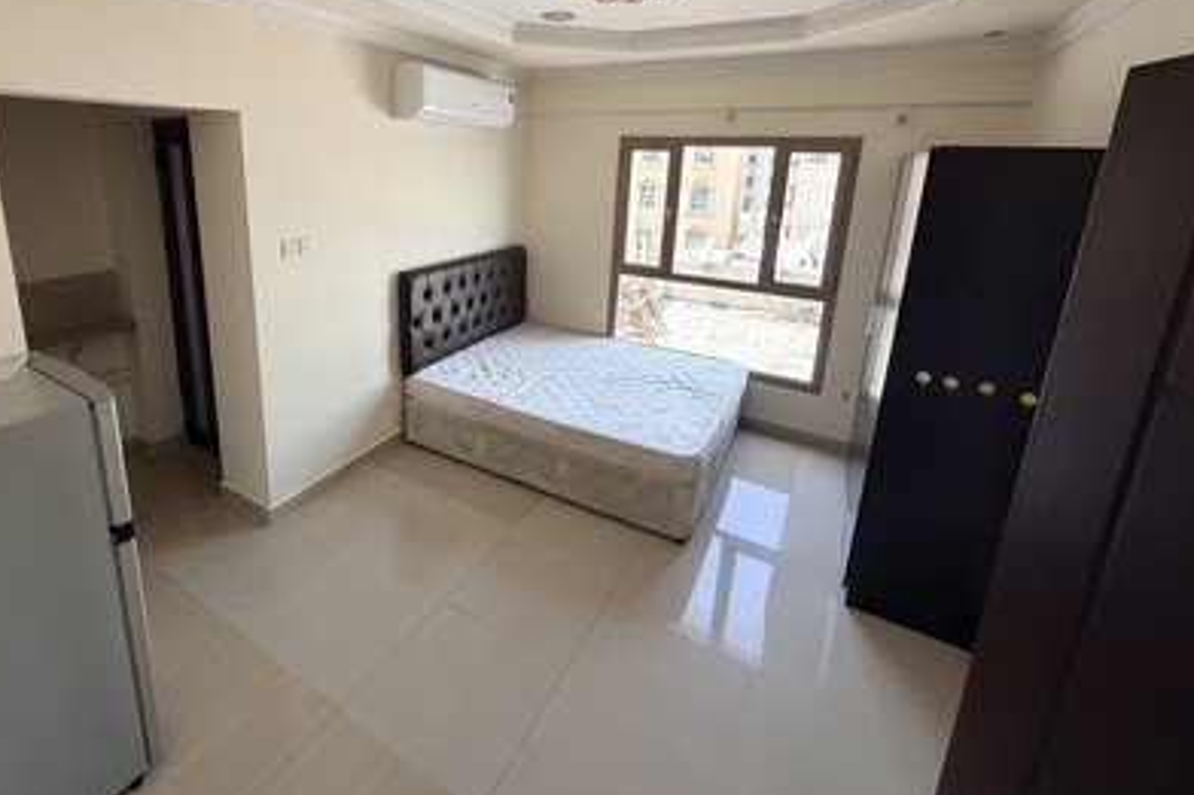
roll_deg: -1.4
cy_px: 285
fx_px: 564
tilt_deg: -10.9
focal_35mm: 17
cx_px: 510
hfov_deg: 92.7
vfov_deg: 69.0
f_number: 2.2
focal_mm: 2.22
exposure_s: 1/121
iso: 250
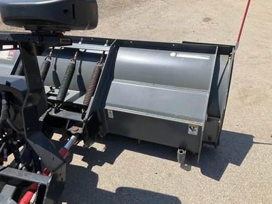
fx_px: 228
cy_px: 102
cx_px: 136
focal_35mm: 29
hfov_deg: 61.7
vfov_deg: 48.2
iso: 25
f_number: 1.8
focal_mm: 3
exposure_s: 1/1342
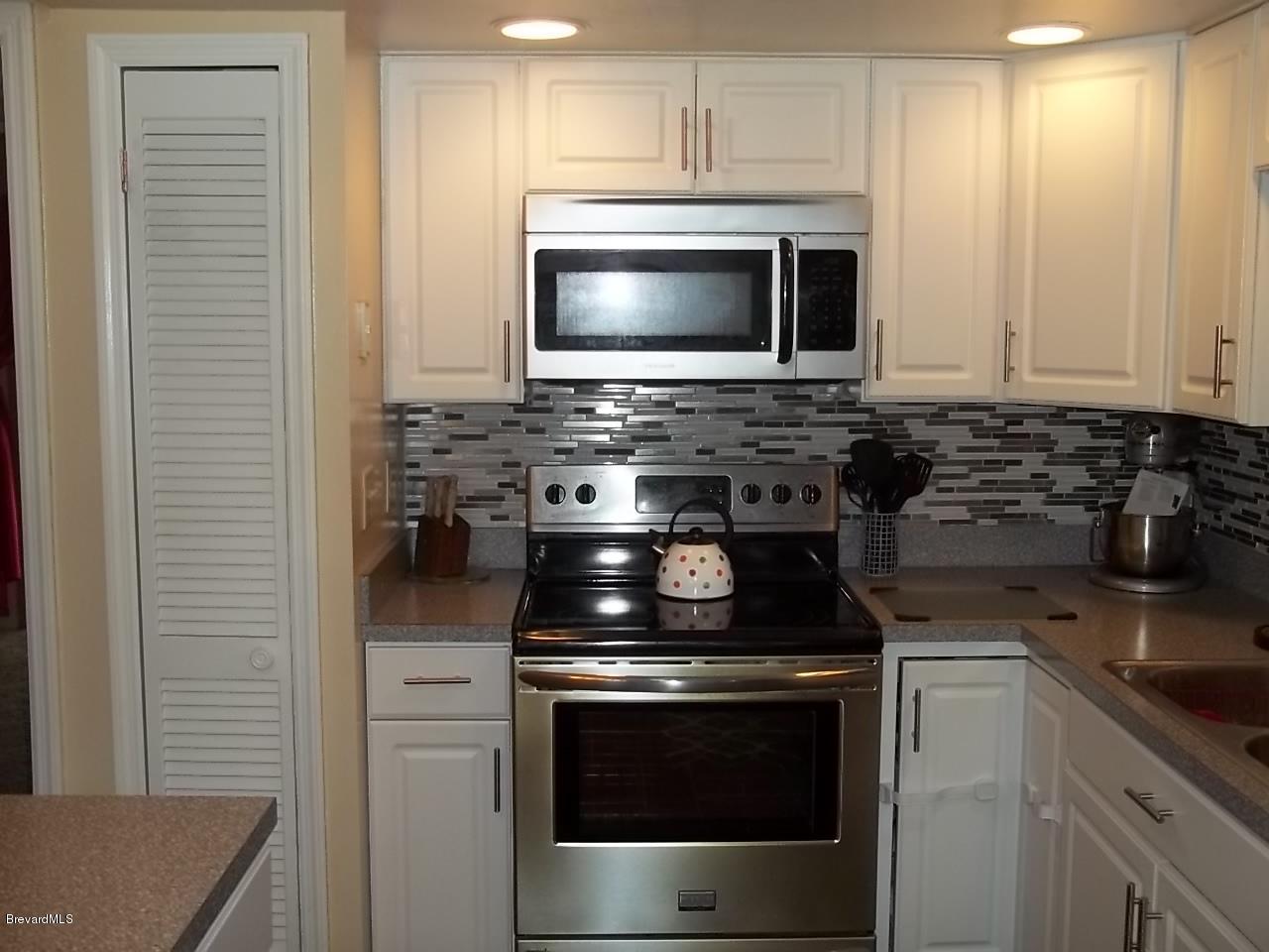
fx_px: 1320
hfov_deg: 51.4
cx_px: 634
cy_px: 476
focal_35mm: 36
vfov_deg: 39.7
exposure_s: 1/30
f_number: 3.1
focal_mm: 6.5
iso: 64
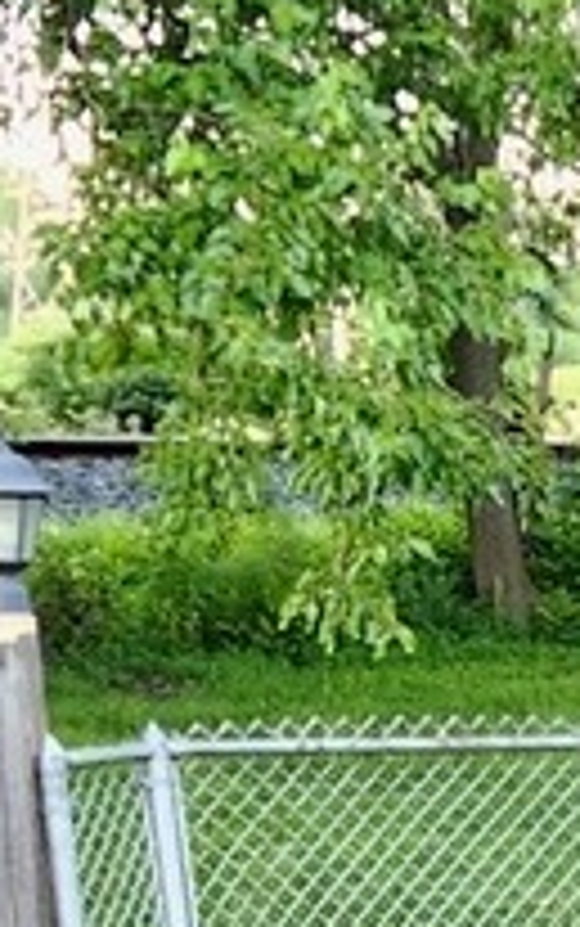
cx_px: 1236
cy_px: 1220
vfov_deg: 15.5
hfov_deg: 9.5
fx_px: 3233
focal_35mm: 128
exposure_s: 1/120
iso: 400
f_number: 1.8
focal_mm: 5.4
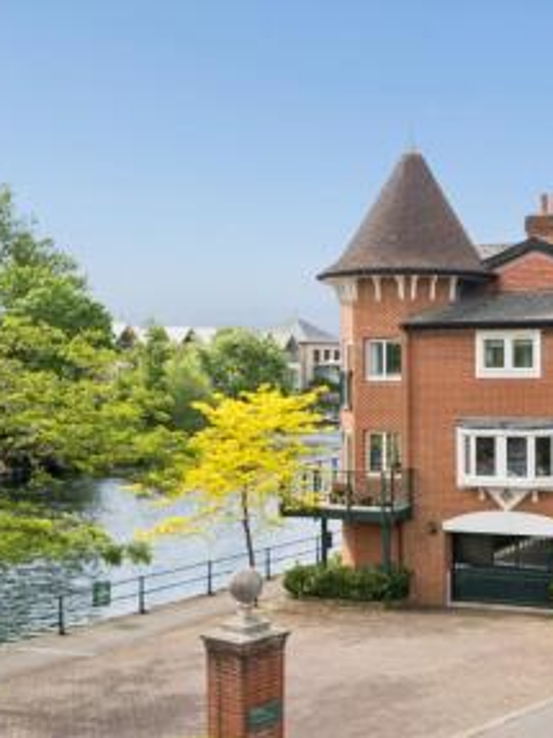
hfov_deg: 27.1
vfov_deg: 37.5
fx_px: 1087
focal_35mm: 51
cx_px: 540
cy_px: 405
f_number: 7.1
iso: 500
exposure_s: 1/800
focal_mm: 32
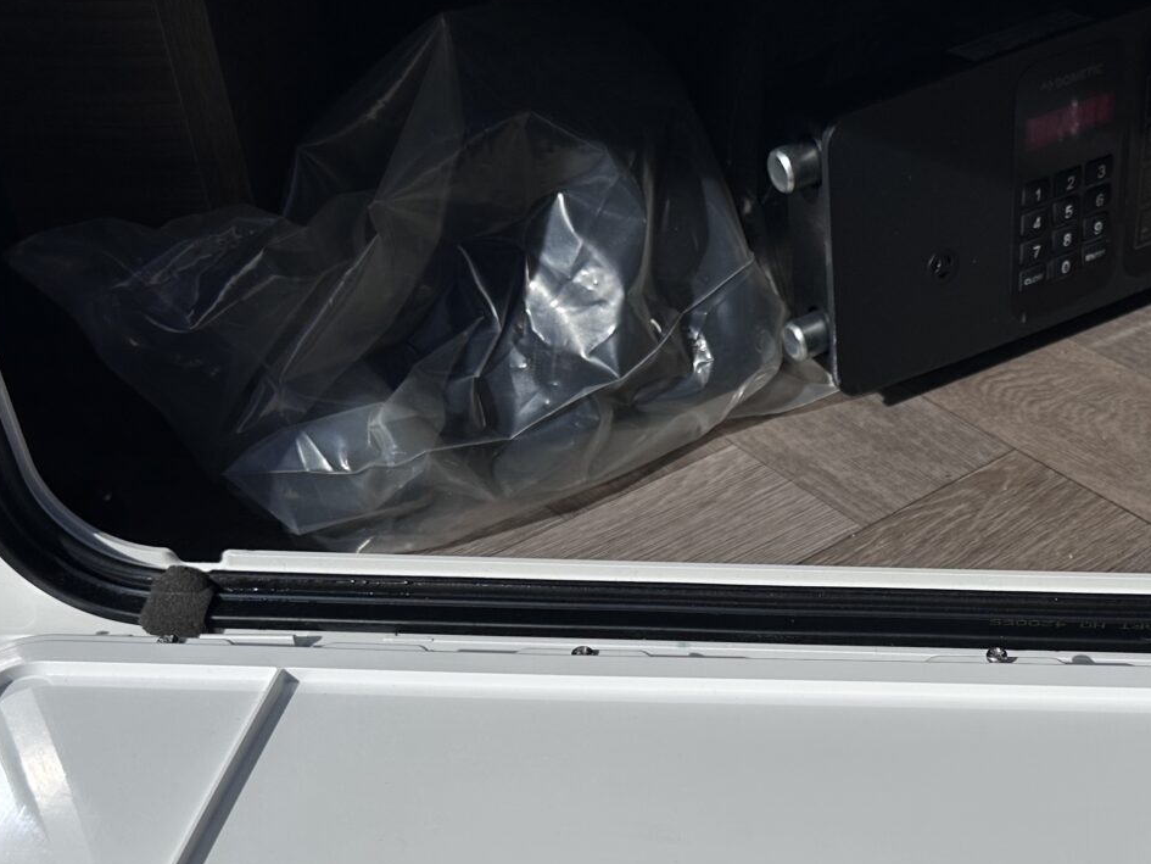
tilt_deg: -35.7
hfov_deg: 35.9
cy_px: 646
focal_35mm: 52
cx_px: 882
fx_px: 1729
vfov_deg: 27.7
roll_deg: +0.7
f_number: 1.78
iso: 80
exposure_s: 1/12048
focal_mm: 6.86
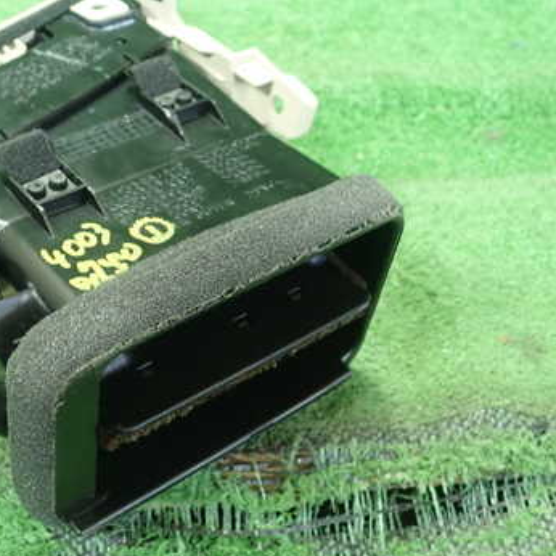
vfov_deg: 36.7
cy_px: 244
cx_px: 88
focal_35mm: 46
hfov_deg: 35.3
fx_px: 836
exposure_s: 1/100
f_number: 2.3
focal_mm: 5.5
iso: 800
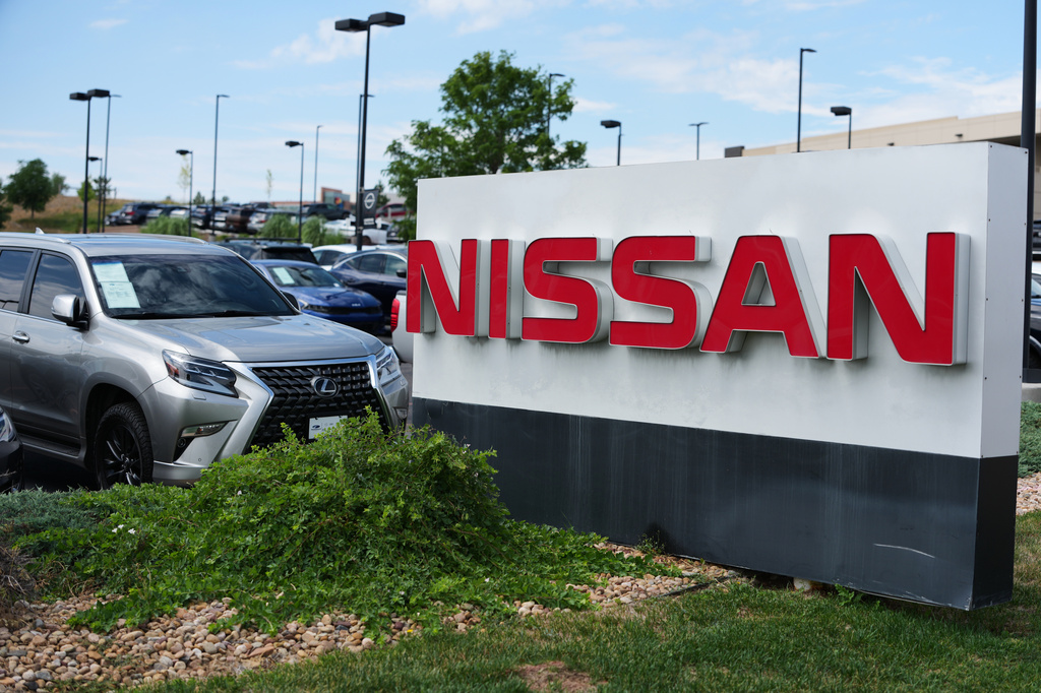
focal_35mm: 50
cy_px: 346
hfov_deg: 39.6
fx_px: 1445
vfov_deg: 27.0
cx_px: 520
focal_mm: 50
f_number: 2.8
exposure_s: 1/3200
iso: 200
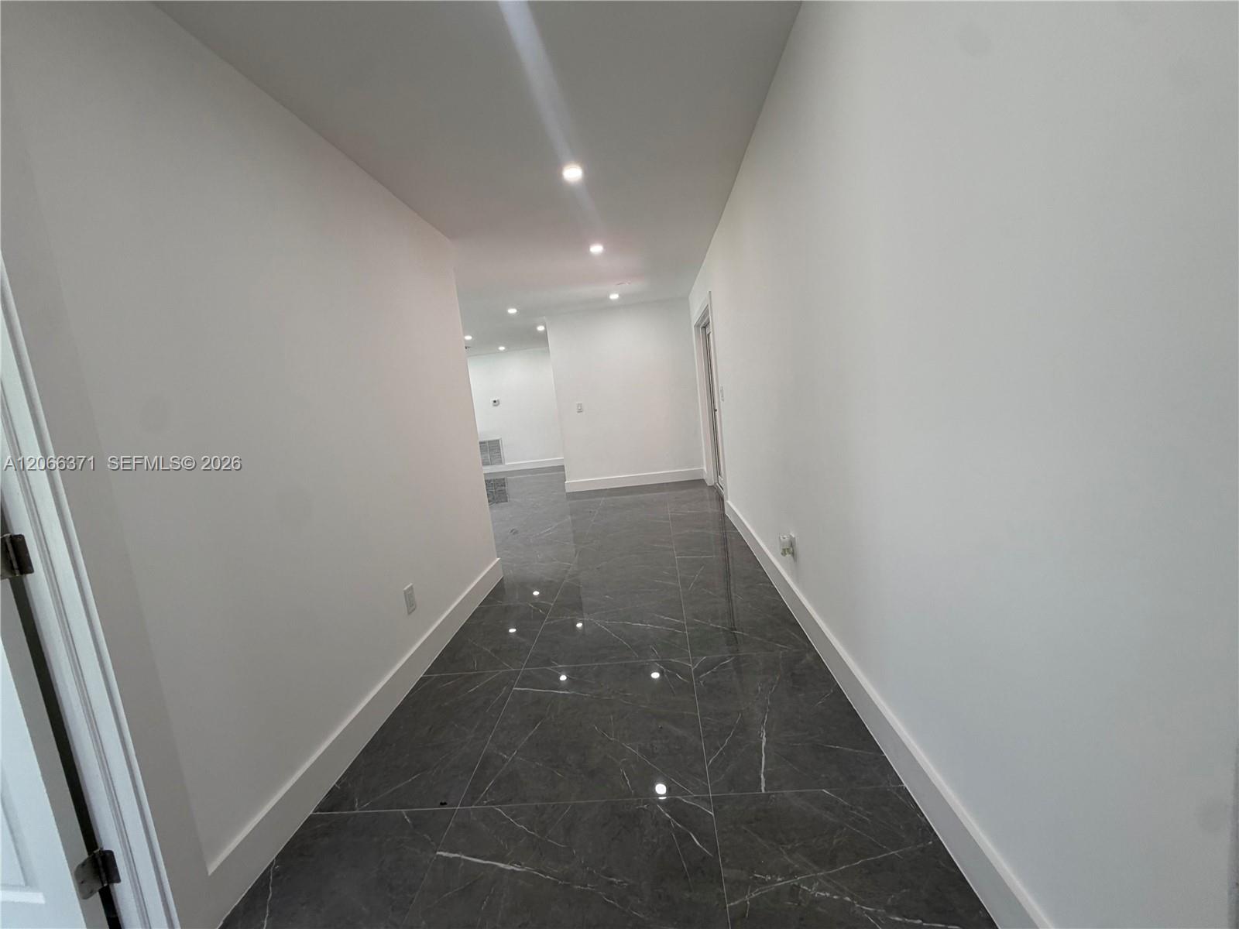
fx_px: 501
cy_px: 464
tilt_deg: -6.8
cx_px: 620
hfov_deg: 102.1
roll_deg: +5.9
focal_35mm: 14
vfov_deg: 85.7
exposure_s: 1/120
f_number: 2.2
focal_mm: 2.22
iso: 125
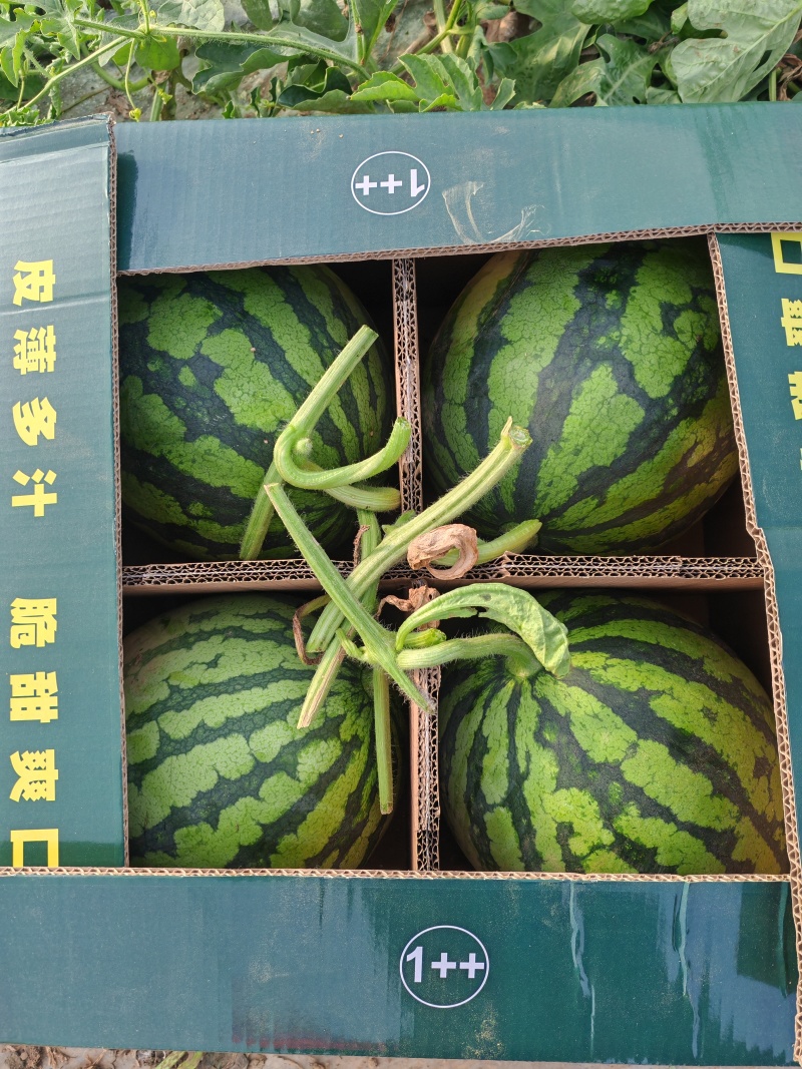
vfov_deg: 65.3
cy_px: 534
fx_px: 834
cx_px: 401
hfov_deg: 51.3
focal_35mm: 27
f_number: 1.95
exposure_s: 1/390
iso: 50
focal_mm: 5.52
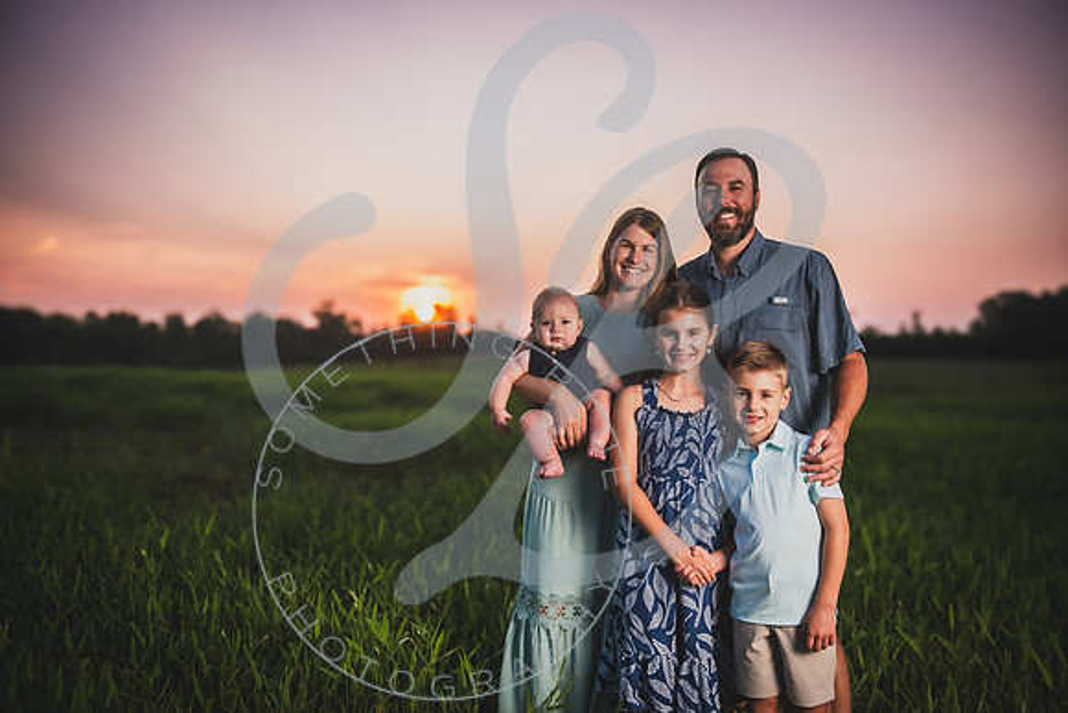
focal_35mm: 32
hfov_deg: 58.7
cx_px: 534
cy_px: 356
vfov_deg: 41.1
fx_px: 950
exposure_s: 1/1000
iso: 200
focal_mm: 32
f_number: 2.8
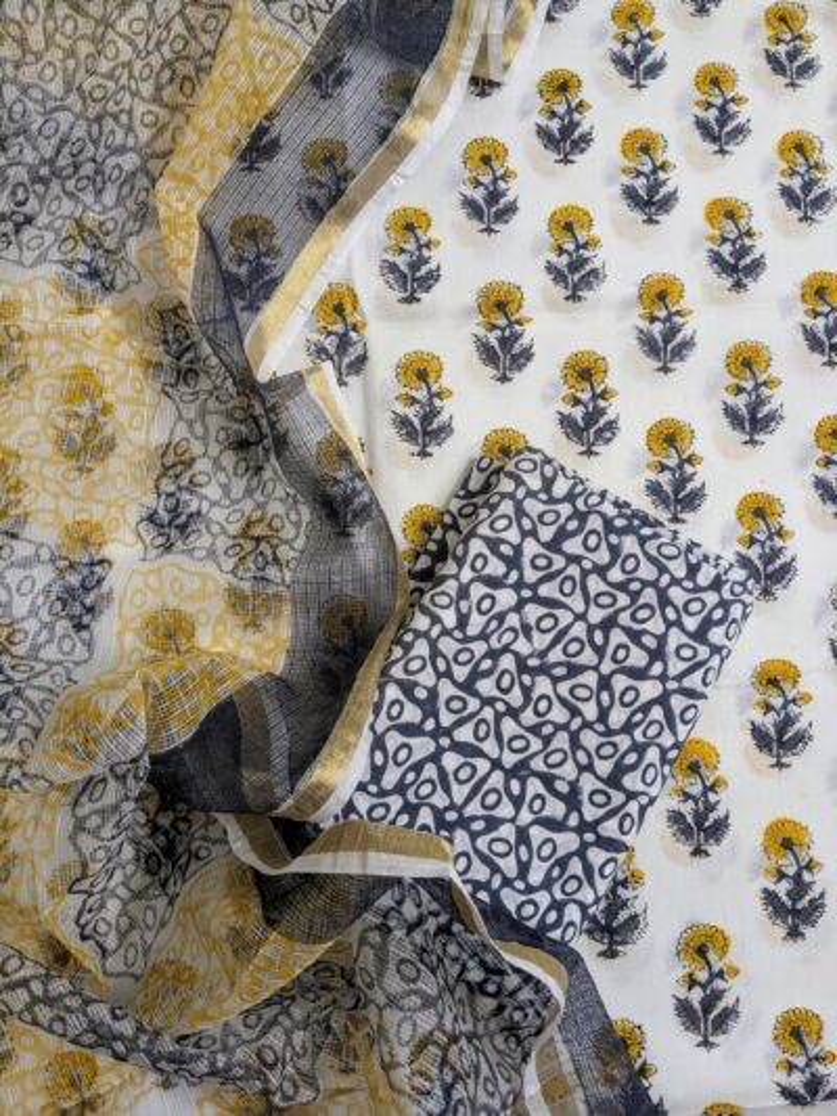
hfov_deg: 51.4
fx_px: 870
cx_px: 418
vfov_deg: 65.3
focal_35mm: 27
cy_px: 558
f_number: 1.73
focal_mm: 4.38
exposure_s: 1/99.9
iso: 264
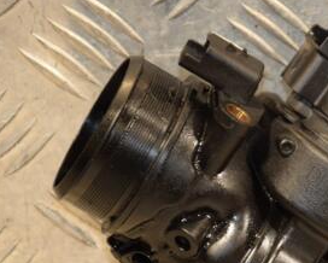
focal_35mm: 326
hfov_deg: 5.9
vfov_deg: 4.8
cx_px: 357
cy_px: 199
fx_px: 3167
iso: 800
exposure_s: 1/100
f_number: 5.6
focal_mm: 105
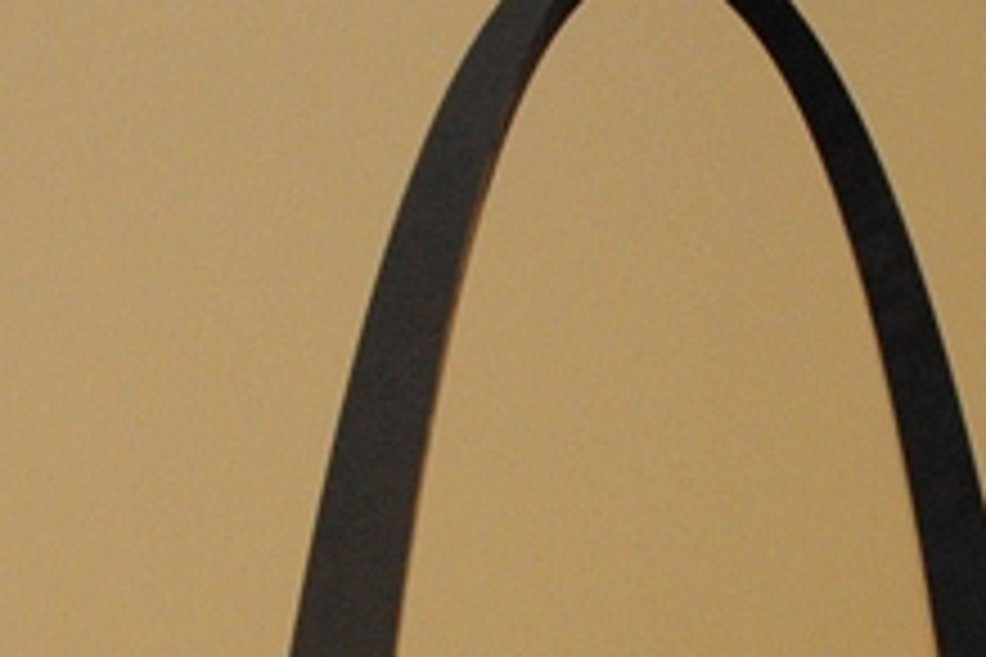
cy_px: 814
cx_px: 527
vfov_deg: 5.4
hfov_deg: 8.1
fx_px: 6984
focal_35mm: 255
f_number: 8
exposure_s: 1/640
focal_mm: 32
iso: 400
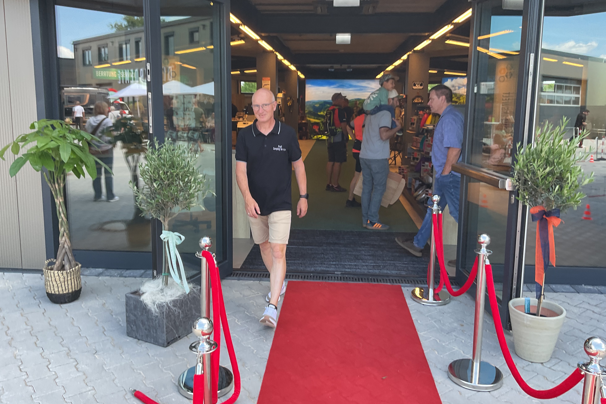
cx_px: 297
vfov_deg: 42.3
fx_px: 522
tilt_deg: -7.9
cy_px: 182
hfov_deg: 60.3
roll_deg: -3.2
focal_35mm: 31
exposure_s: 1/120
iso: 25
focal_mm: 3
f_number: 1.8
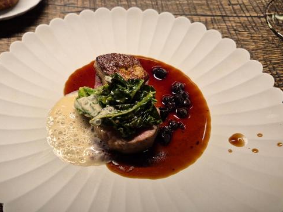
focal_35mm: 38
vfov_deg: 37.7
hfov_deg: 48.1
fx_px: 311
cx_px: 91
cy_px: 98
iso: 200
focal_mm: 5.4
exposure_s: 1/180
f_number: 1.8
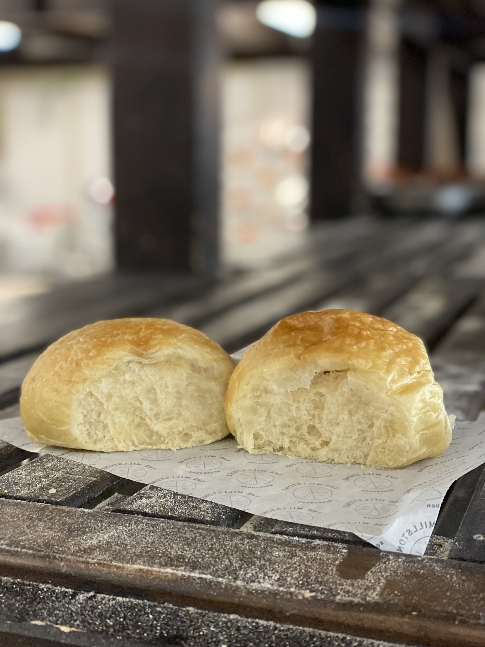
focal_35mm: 52
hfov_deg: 28.0
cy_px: 324
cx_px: 242
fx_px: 971
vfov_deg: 36.8
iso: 125
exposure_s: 1/33
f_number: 2
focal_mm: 6
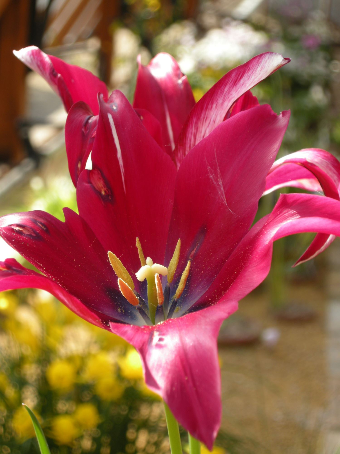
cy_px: 227
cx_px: 170
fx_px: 1323
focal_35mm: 101
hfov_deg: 14.6
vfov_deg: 19.4
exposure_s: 1/97.2
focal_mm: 21.5
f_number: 4.7
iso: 64
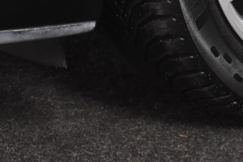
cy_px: -166
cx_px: -24
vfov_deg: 5.1
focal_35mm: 265
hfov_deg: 7.7
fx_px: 1789
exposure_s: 1/80
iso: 1600
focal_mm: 40
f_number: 4.5
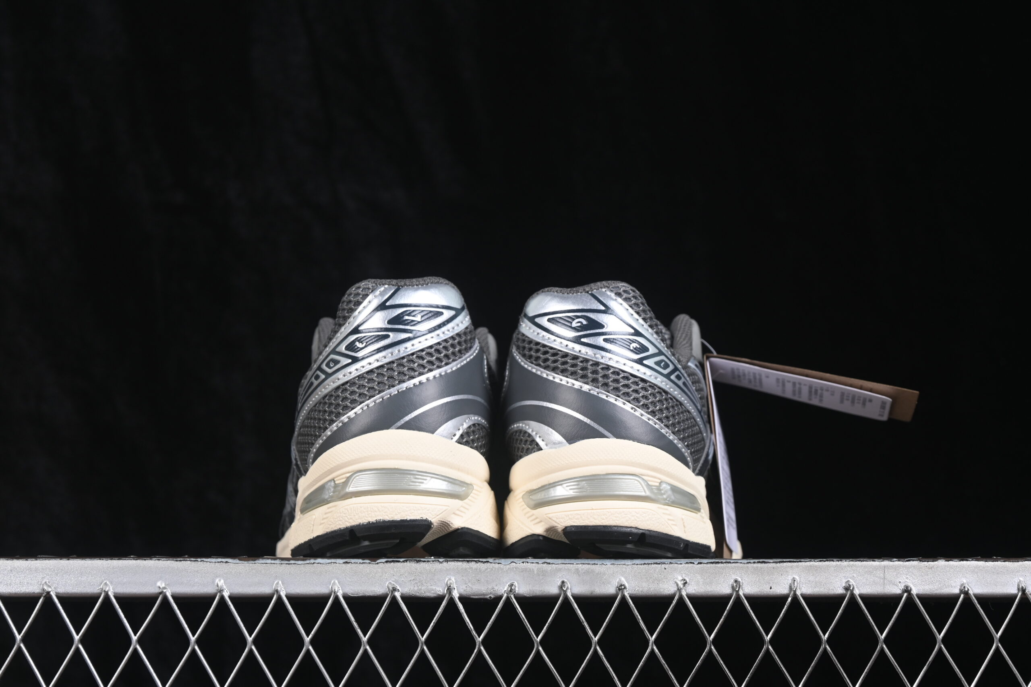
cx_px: 516
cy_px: 344
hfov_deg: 27.0
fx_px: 2148
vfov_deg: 18.2
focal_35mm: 75
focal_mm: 50
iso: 160
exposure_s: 1/60
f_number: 7.1
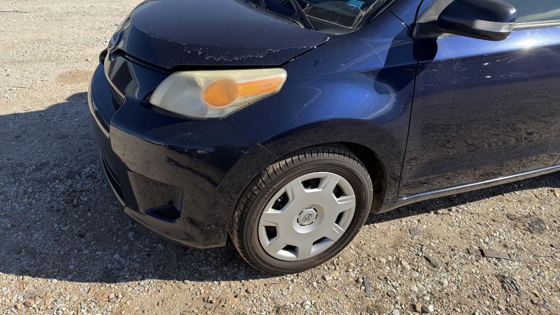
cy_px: 156
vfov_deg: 42.9
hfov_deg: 69.9
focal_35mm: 27
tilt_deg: -27.2
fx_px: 401
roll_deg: -0.9
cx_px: 273
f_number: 1.78
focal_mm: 6.76
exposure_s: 1/3145
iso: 80
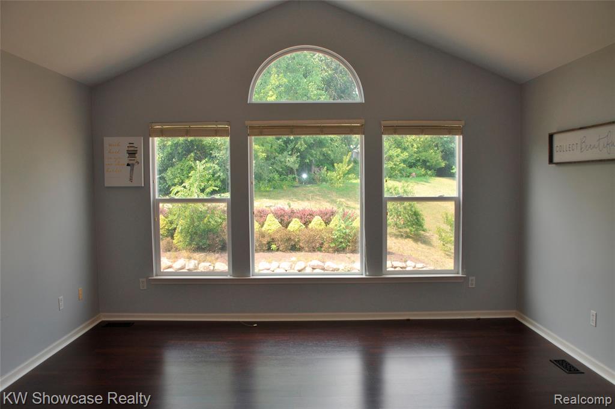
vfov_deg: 43.5
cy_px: 204
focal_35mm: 30
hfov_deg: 62.0
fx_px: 512
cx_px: 308
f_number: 5.6
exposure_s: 1/250
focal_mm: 20
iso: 400
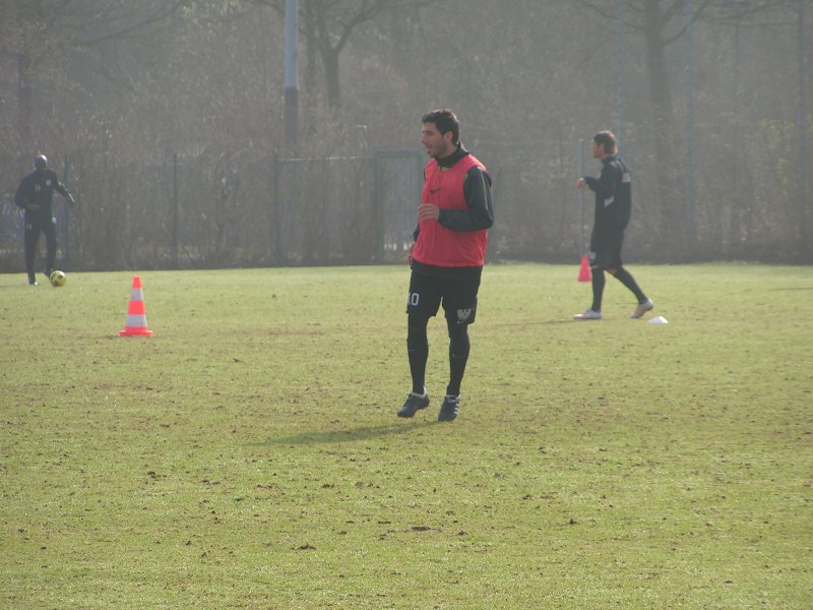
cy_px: 305
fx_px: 6365
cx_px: 406
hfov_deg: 7.3
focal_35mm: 271
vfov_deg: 5.5
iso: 50
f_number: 3.5
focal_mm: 41.4
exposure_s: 1/640
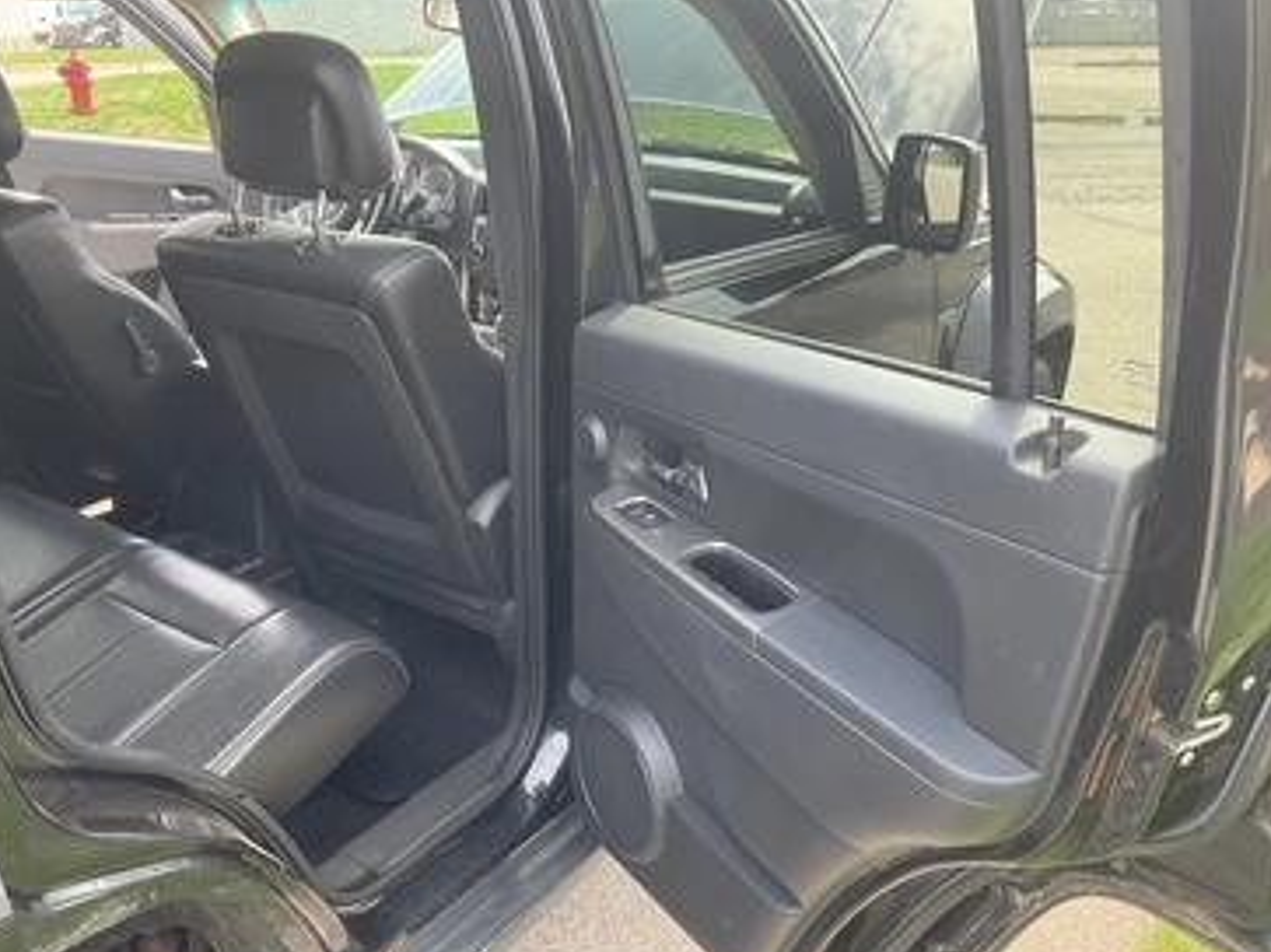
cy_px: 514
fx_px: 1175
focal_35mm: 32
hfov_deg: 56.7
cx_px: 574
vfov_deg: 44.1
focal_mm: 3
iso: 32
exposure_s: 1/140
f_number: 1.8
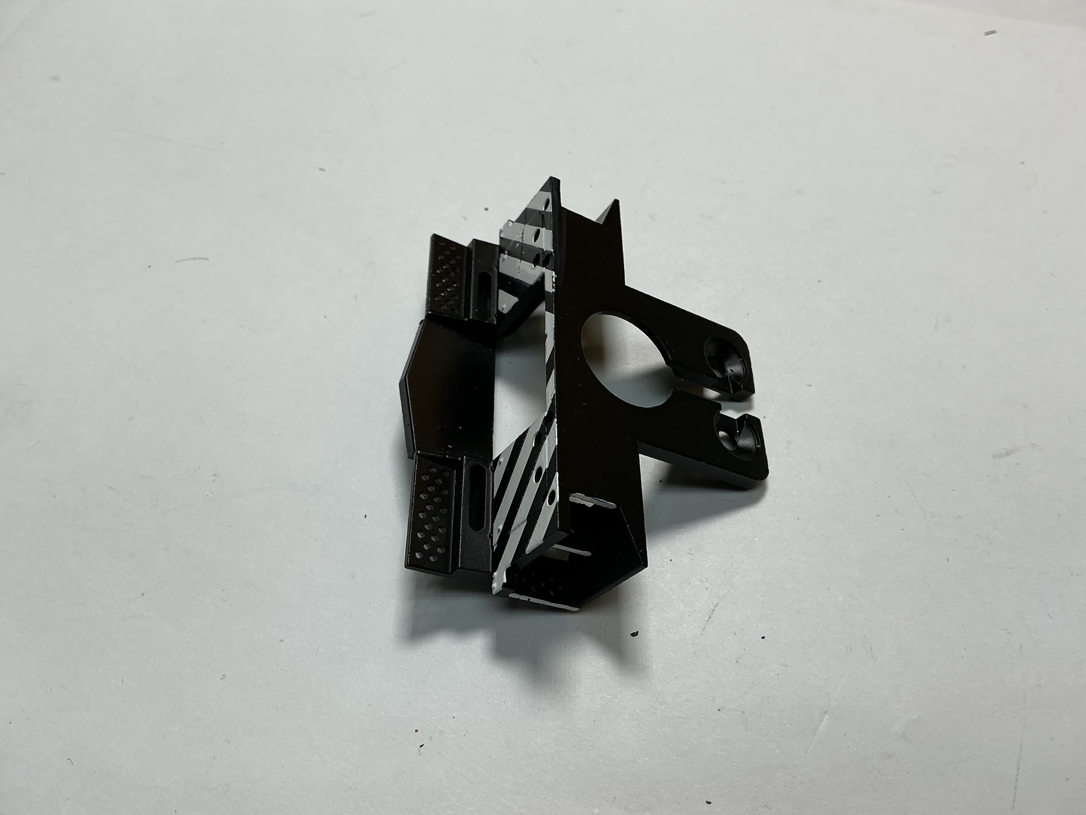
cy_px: 408
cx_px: 543
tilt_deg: -57.3
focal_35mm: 29
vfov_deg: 48.2
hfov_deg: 61.7
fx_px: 910
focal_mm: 3
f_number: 1.8
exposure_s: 1/220
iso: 20
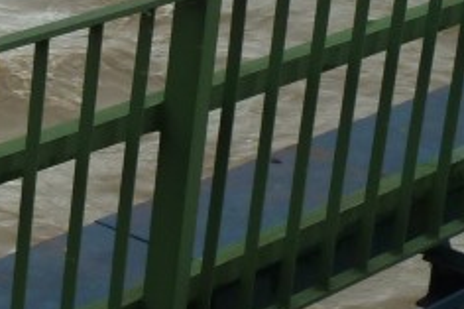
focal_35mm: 131
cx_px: -370
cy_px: -57
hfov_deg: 13.9
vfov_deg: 10.3
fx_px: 1687
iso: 80
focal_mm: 4.7
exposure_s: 1/160
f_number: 4
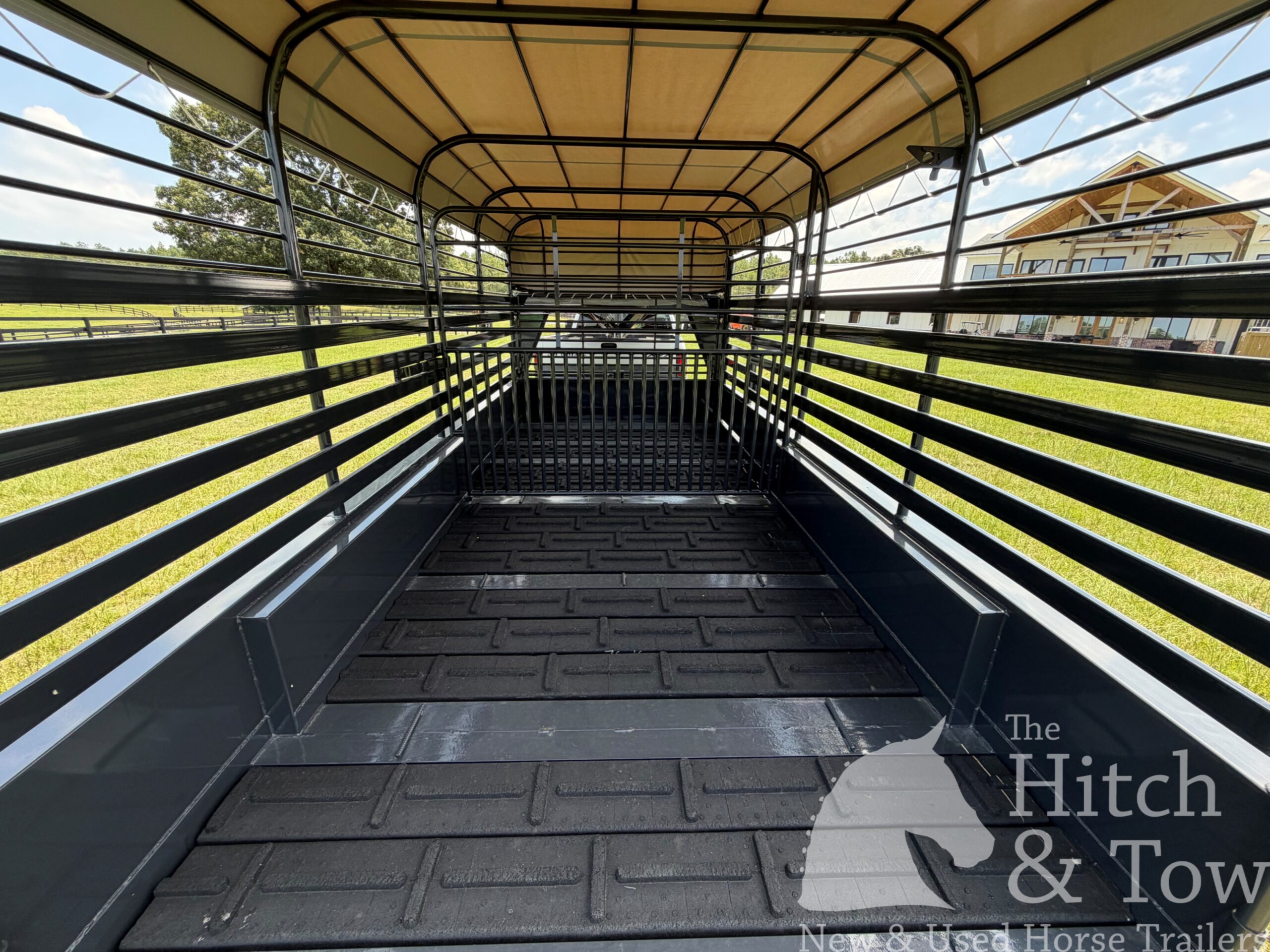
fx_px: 514
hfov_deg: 102.1
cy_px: 476
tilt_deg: -17.2
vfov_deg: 85.7
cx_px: 635
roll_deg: -2.2
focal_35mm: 14
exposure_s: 1/233
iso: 40
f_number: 2.2
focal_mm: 2.22
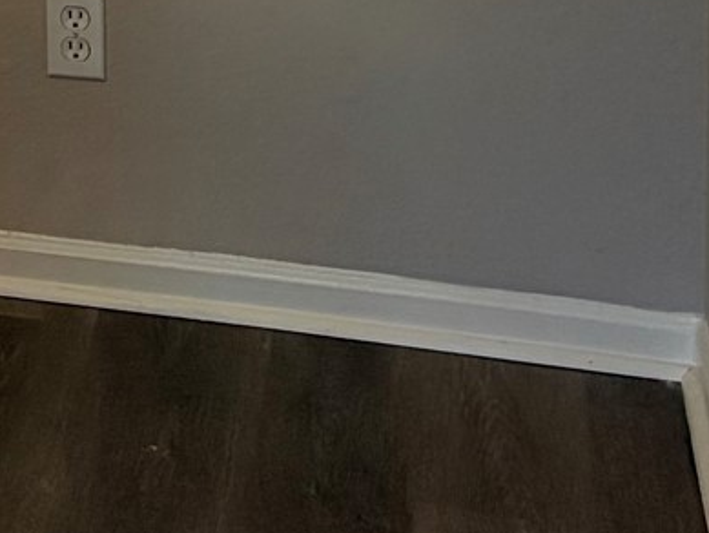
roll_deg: +1.5
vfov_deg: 9.8
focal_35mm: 137
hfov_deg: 13.1
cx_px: -529
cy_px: -666
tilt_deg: -5.3
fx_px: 2807
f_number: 1.6
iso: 200
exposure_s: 1/60
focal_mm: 5.96
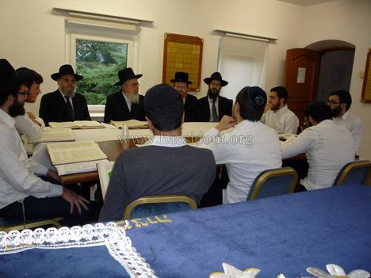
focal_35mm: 30
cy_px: 139
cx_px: 186
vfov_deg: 46.8
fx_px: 322
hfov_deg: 60.0
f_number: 3.3
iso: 100
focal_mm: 5.2
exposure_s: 1/30
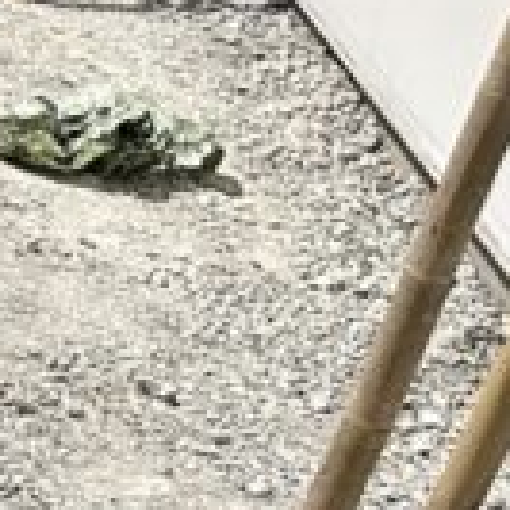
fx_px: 2717
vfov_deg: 10.6
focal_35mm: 163
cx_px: -1147
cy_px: -84
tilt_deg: -16.8
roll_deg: +1.4
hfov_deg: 8.5
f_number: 1.78
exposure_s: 1/60
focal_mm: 6.86
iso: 320
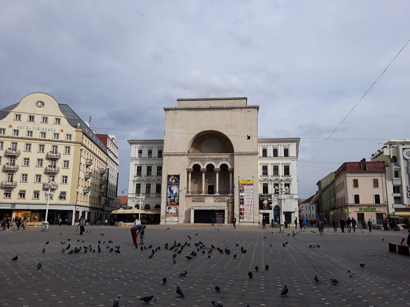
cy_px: 154
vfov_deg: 51.3
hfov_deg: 65.3
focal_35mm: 27
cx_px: 205
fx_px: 320
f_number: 1.7
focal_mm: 3.71
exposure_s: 1/1667
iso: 40
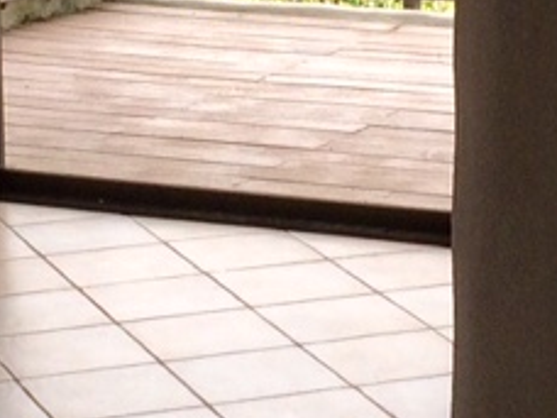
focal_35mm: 163
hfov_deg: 12.1
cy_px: -10
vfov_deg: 9.0
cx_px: 330
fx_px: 2623
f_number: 2.2
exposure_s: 1/414
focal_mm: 4.15
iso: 32
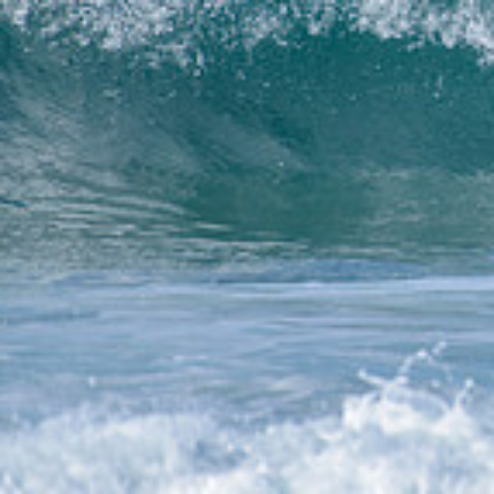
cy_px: -109
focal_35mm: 1723
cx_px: 815
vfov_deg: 1.0
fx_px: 27819
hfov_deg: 1.0
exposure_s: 1/2000
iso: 160
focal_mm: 500
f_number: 5.6
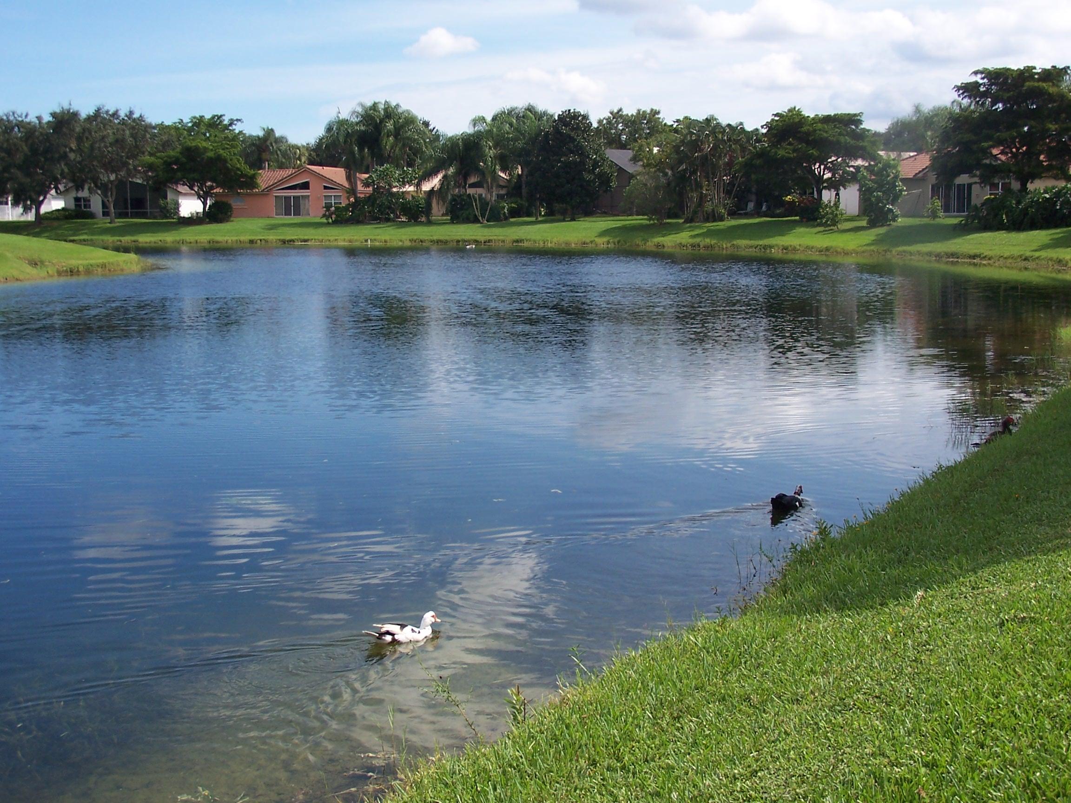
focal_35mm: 48
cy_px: 402
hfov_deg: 39.7
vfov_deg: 30.3
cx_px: 536
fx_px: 1485
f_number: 4
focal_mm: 8
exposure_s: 1/750
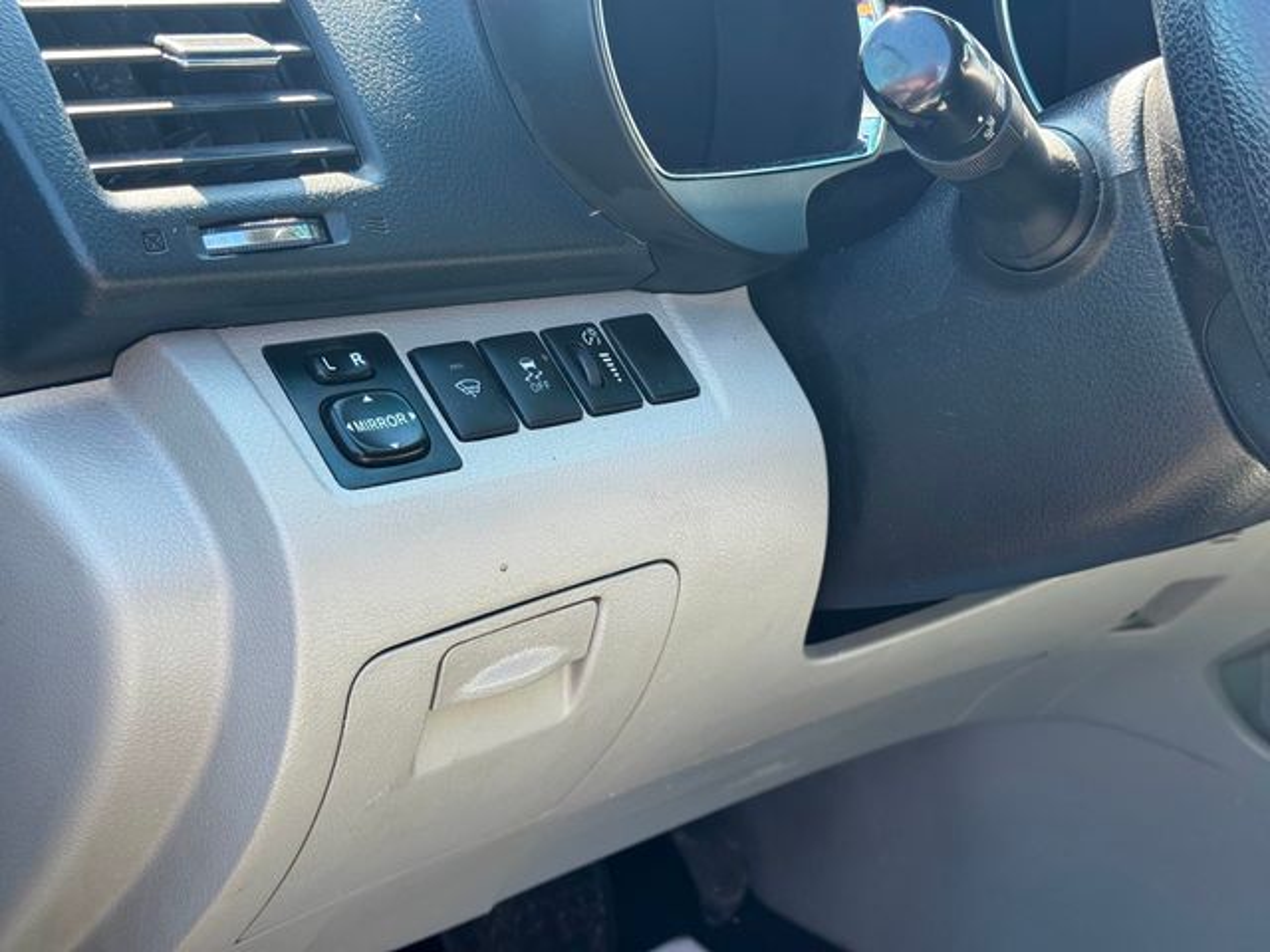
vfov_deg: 30.3
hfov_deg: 39.7
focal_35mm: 48
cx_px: 635
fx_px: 1761
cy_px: 476
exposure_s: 1/162
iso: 64
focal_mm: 6.76
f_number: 1.78
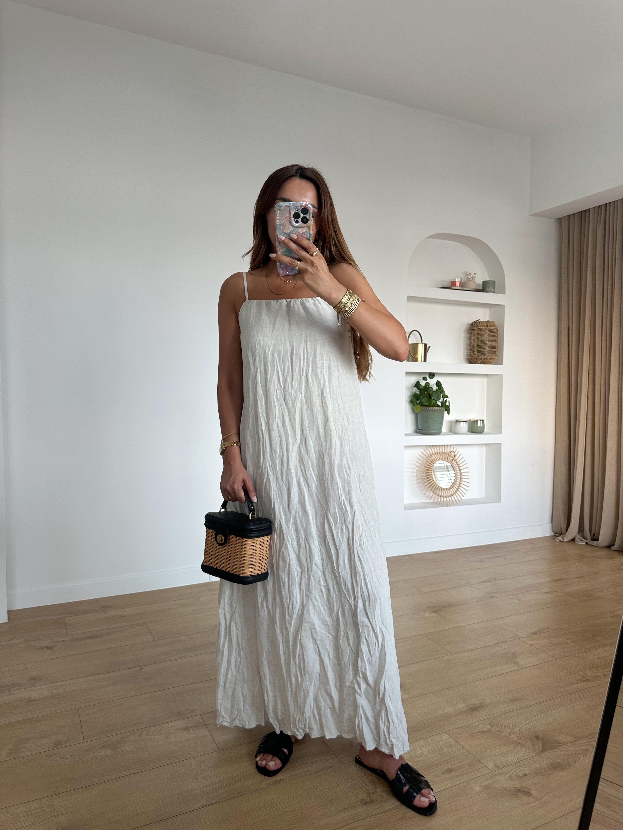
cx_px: 312
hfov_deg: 56.8
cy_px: 415
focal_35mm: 24
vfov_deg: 71.6
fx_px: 576
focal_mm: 6.86
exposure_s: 1/100
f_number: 1.78
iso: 80
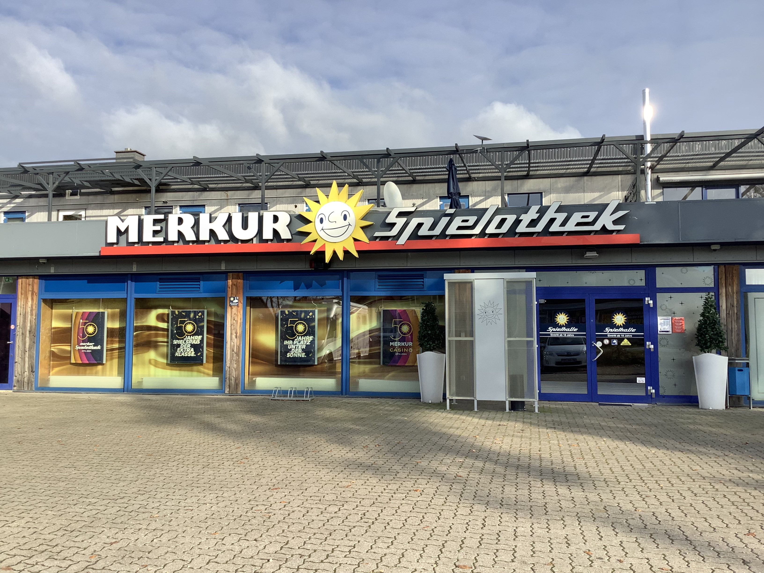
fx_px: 684
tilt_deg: +4.1
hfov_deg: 58.4
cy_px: 286
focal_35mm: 31
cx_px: 382
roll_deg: -1.2
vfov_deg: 45.4
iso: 25
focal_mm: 3.3
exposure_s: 1/721
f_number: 2.4
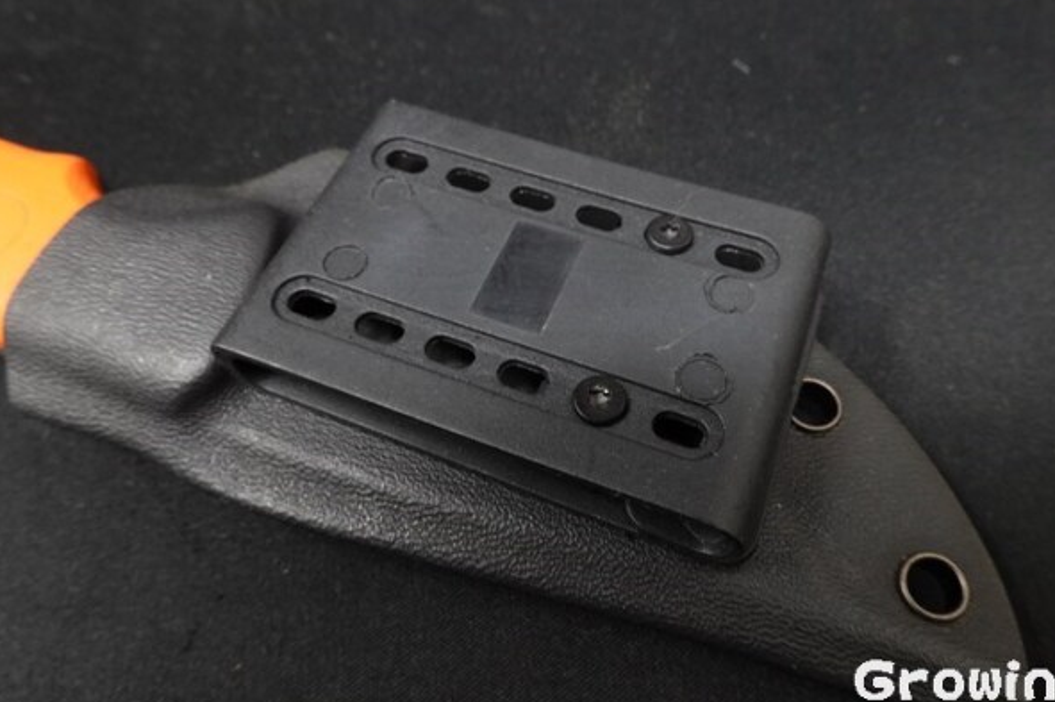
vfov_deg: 49.5
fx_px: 761
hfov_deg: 69.3
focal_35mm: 26
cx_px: 566
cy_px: 352
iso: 800
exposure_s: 1/30
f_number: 6.3
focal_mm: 9
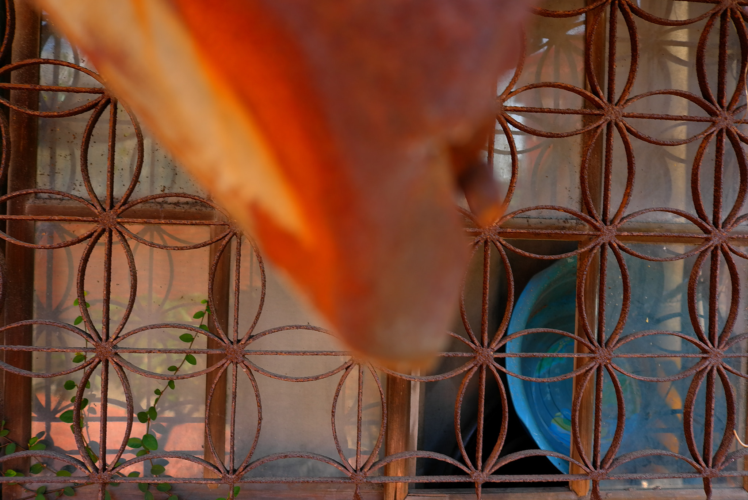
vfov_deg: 36.9
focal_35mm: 36
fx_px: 749
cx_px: 374
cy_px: 250
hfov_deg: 53.1
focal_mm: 24
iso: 100
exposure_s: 1/30
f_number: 4
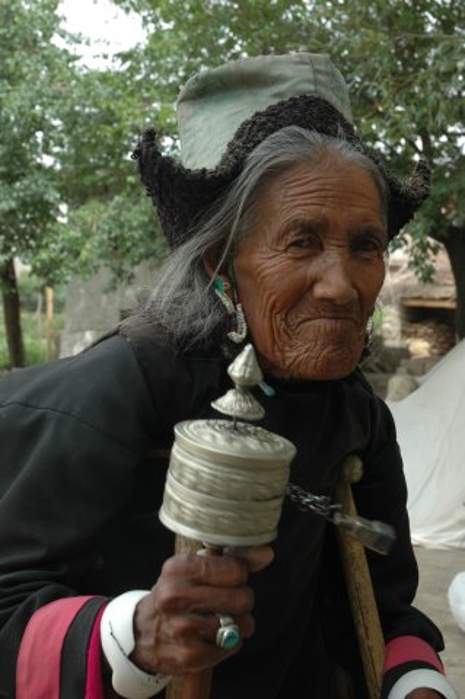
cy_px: 350
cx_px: 232
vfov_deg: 35.1
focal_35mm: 57
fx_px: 1107
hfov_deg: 23.7
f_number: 8
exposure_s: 1/125
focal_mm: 38
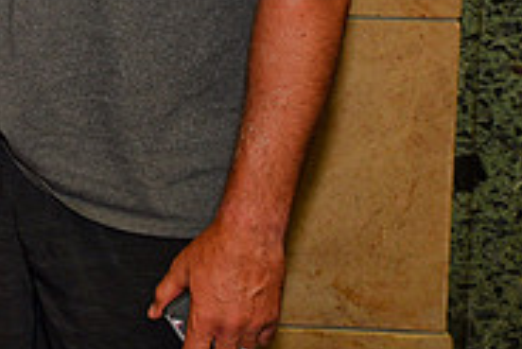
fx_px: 1466
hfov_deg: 18.3
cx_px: -224
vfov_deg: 12.8
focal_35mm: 101
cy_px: -186
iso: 200
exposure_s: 1/60
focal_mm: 32
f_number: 5
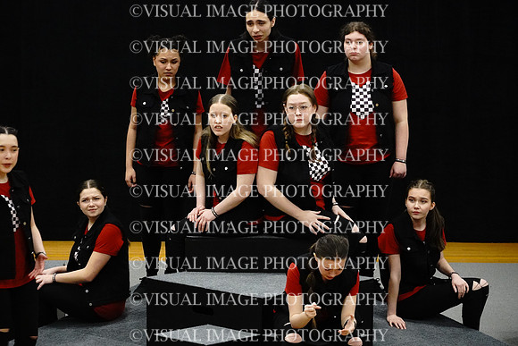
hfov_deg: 15.2
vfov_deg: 10.2
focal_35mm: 135
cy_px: 173
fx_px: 1943
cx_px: 259
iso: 8000
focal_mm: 90
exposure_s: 1/125
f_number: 5.6
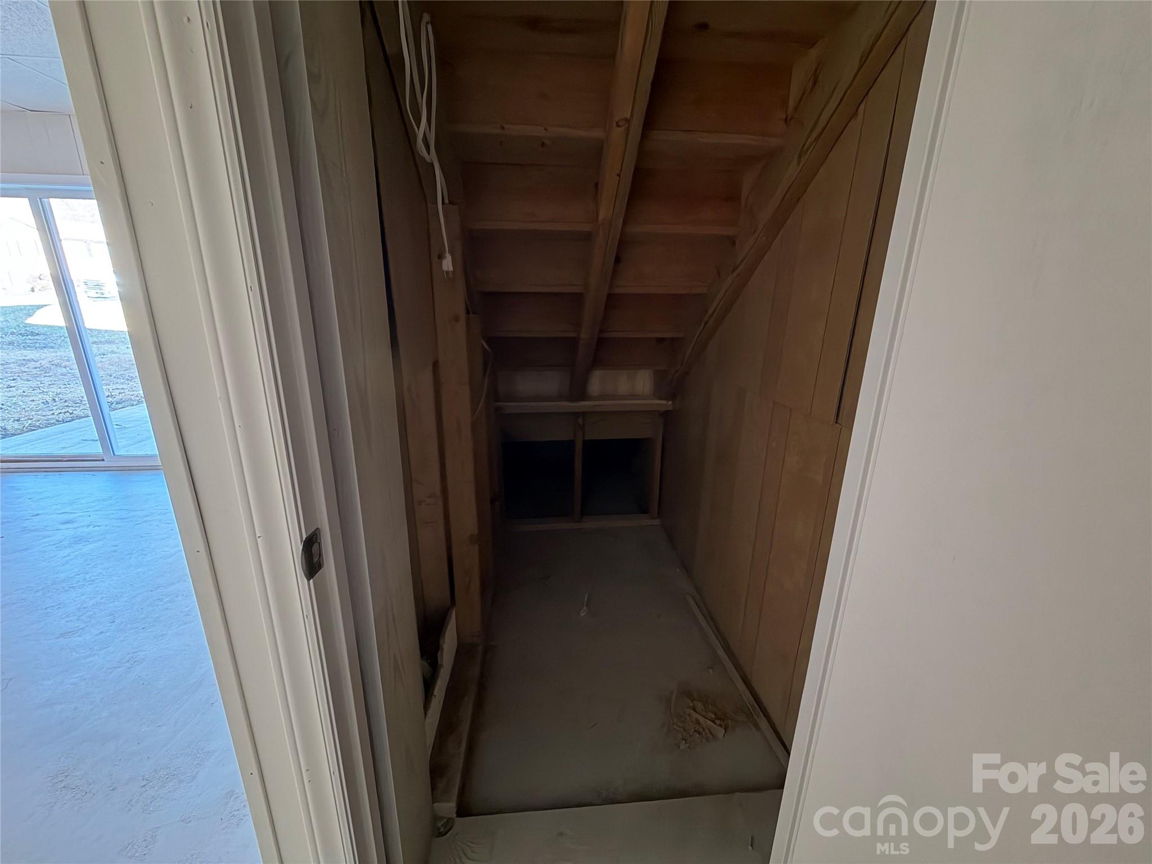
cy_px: 432
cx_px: 576
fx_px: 466
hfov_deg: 102.1
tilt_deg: -16.9
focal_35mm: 14
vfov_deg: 85.7
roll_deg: -1.1
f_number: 2.2
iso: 640
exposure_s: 1/30
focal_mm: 2.22
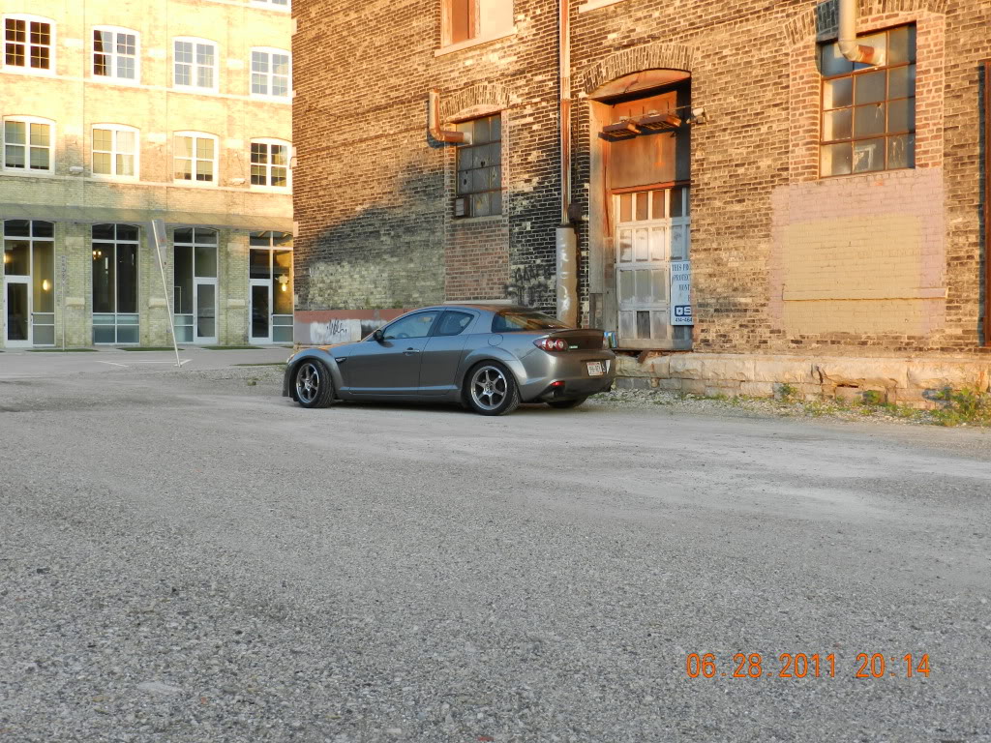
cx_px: 496
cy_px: 372
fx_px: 1317
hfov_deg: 41.2
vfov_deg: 31.5
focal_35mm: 46
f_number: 4.2
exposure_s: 1/60
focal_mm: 8.1
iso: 160
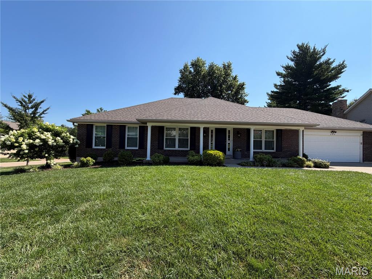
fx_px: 150
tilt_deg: +1.5
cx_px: 186
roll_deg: -1.5
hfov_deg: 102.1
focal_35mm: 14
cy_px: 140
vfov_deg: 85.7
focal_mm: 2.22
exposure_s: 1/770
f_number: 2.2
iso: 32
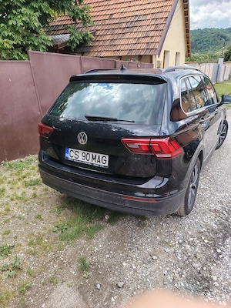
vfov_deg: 71.6
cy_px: 154
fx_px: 214
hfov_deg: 56.8
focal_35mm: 24
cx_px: 116
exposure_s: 1/360
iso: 100
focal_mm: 5.25
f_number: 1.75
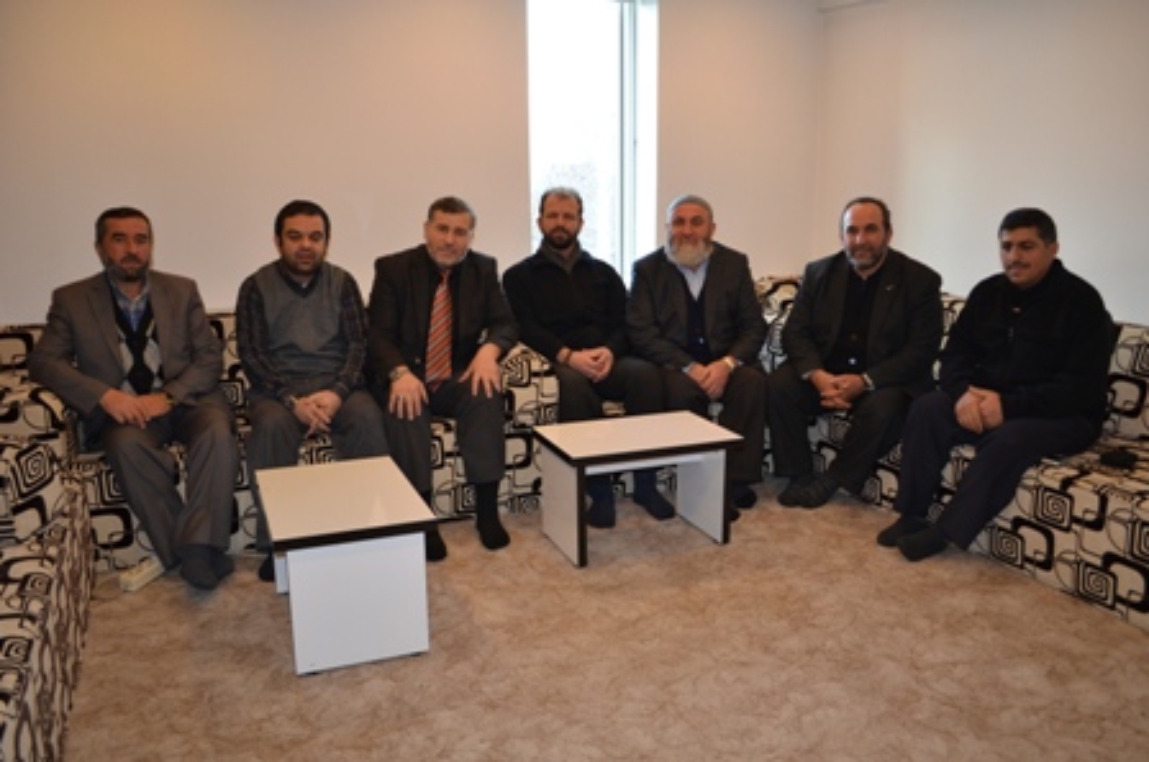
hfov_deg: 62.0
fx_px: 956
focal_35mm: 30
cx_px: 574
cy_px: 381
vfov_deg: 43.5
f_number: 3.8
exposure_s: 1/60
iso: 720
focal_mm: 20
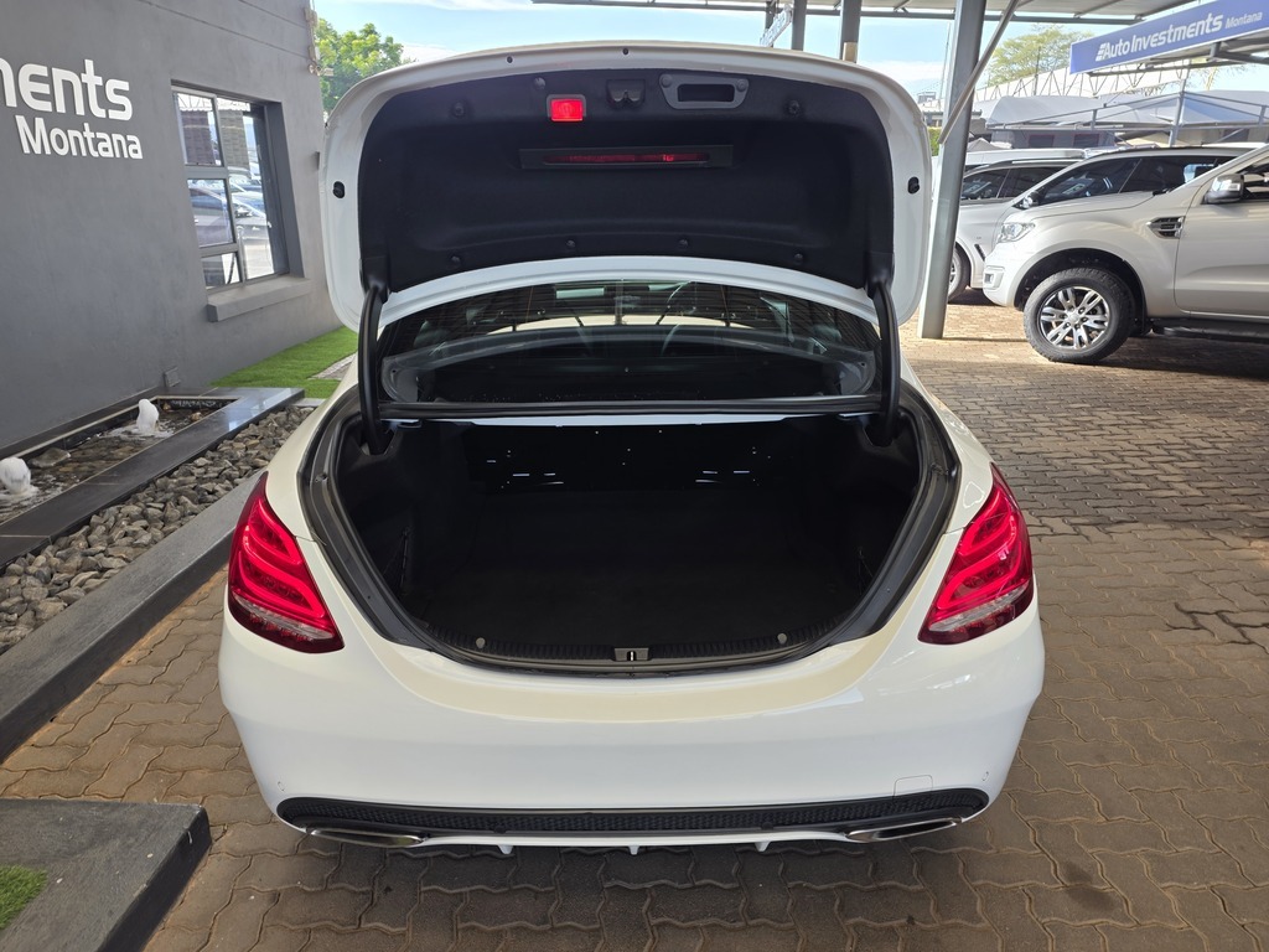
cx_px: 634
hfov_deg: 73.9
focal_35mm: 23
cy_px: 476
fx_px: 843
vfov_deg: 58.9
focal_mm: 6.25
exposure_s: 1/50
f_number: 1.7
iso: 12
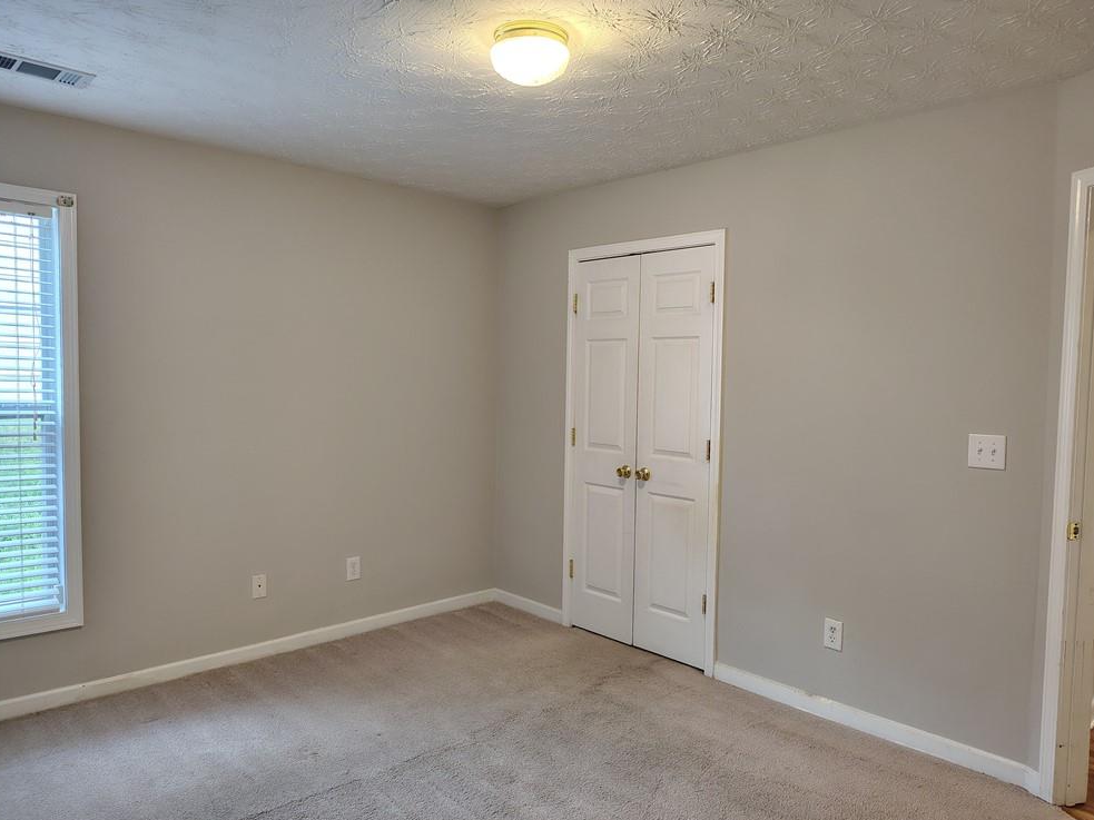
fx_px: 790
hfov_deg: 69.4
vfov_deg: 54.9
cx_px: 559
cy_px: 409
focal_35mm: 25
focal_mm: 5.56
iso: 799
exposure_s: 1/60
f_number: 1.8
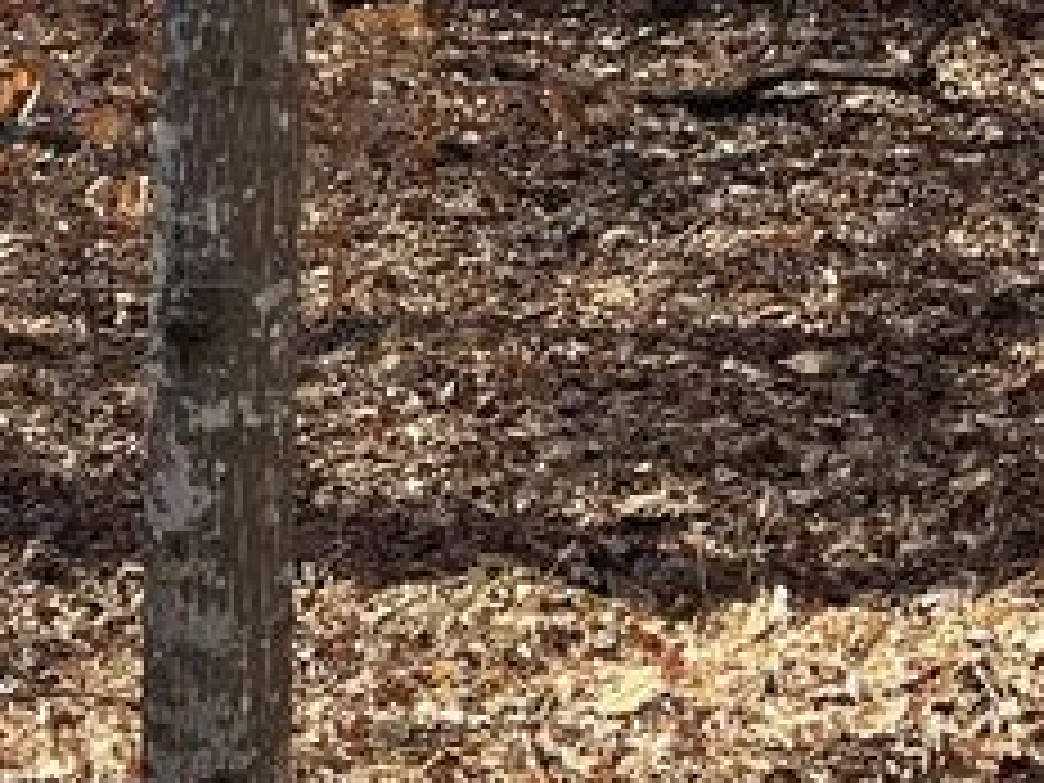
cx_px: -230
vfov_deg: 12.6
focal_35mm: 115
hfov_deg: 16.4
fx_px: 3468
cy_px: -130
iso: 50
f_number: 1.5
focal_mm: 5.7
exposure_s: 1/460
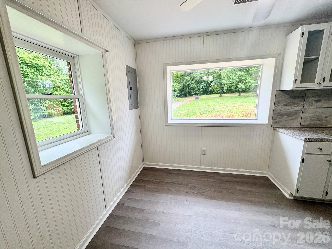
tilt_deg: -10.7
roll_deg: +2.5
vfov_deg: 85.7
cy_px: 124
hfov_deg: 102.1
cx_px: 166
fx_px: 134
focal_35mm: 14
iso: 64
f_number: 2.2
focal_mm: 2.22
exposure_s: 1/120
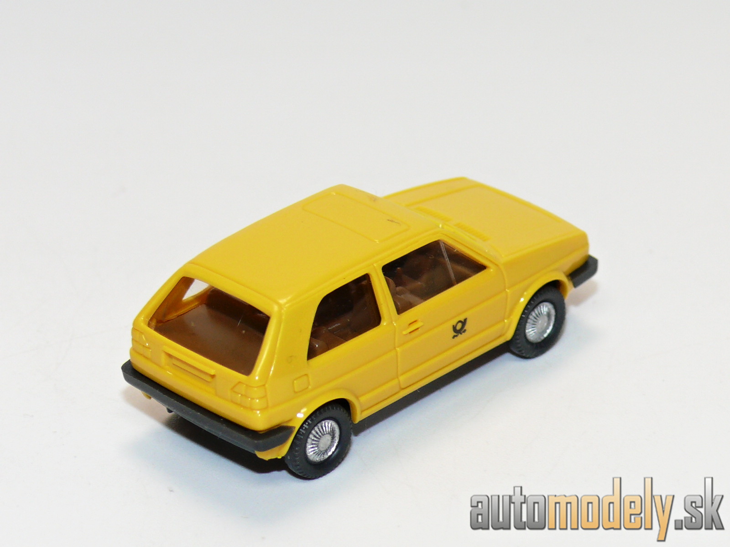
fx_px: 3121
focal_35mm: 148
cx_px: 365
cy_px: 274
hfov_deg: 13.3
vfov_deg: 10.0
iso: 100
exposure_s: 1/30
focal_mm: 17.6
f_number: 4
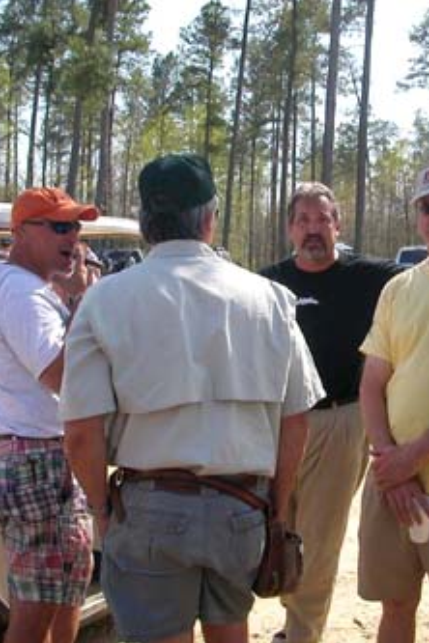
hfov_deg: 25.4
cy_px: 322
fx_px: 929
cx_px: 367
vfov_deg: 38.2
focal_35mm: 52
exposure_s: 1/361
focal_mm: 5.6
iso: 100
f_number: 4.5
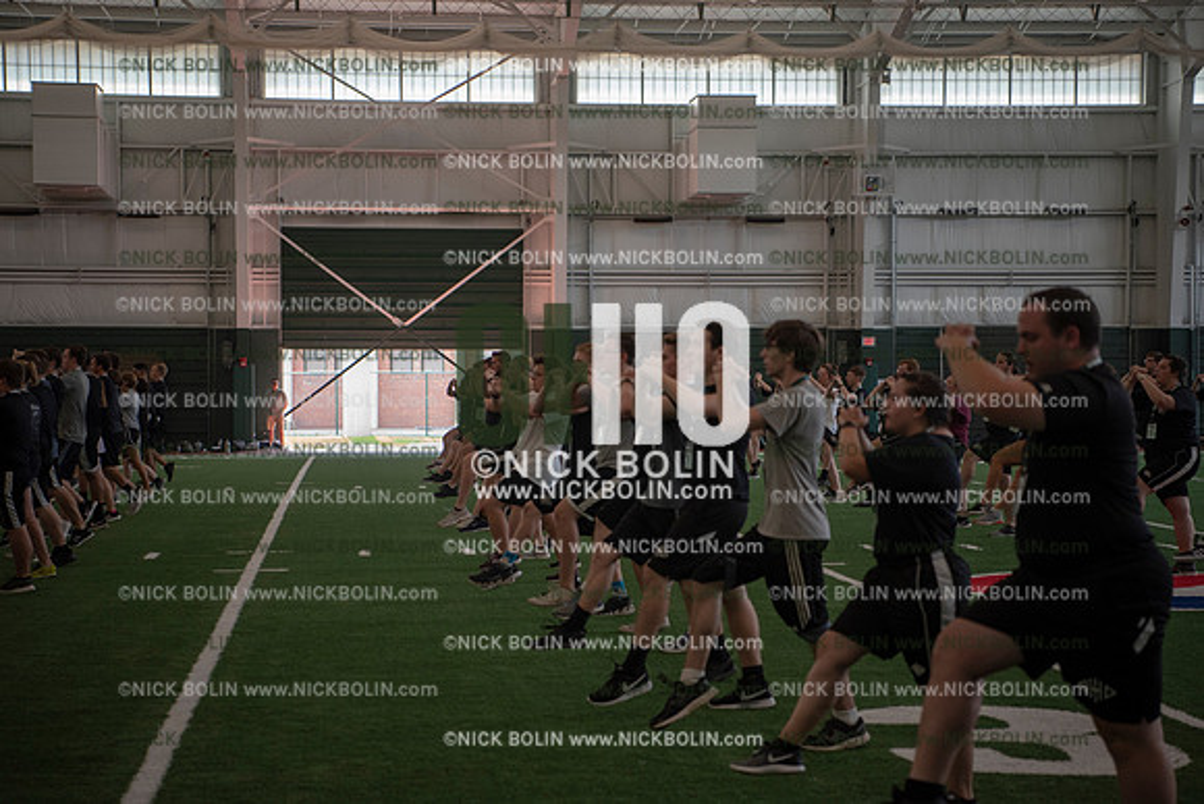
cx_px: 602
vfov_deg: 19.5
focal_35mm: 70
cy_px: 402
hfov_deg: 28.8
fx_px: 2342
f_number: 3.2
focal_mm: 70
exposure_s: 1/320
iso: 640
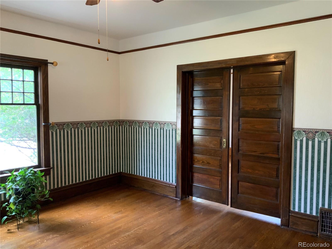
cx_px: 166
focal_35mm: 29
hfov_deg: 61.7
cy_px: 124
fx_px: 278
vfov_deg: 48.2
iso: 200
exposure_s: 1/60
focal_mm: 3
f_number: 1.8
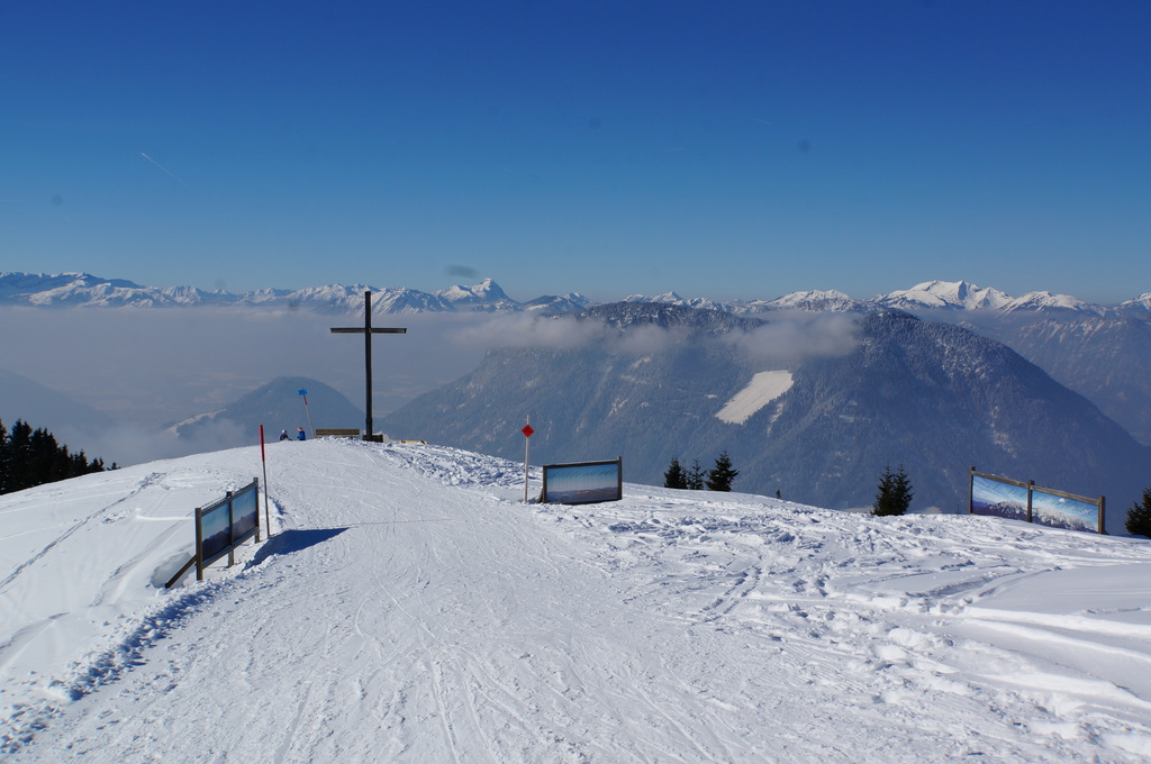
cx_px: 576
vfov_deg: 31.8
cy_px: 382
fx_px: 1341
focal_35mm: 42
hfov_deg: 46.5
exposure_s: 1/250
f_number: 16
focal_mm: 28
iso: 100
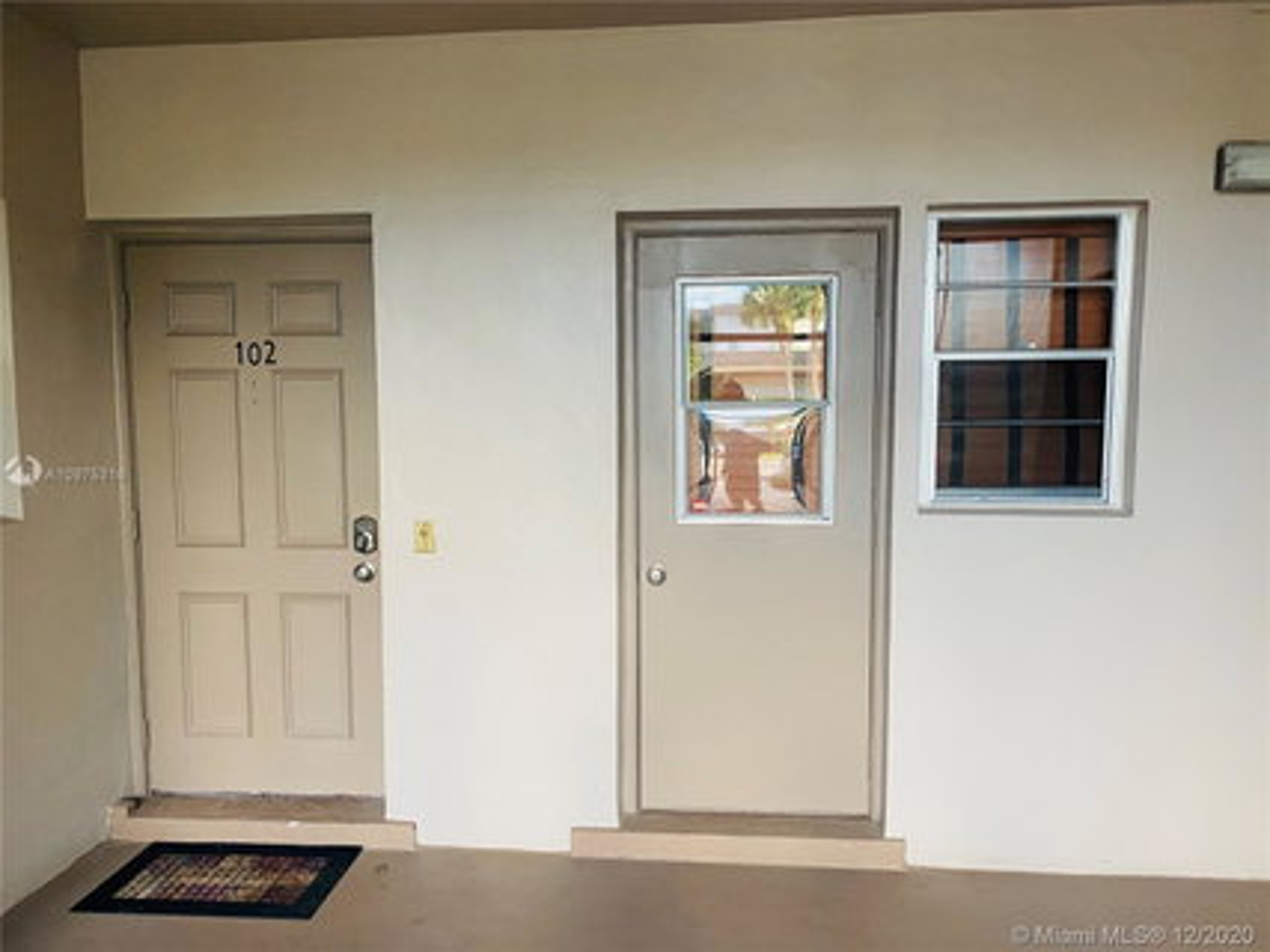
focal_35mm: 26
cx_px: 635
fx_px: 954
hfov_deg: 67.3
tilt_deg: -4.5
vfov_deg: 53.0
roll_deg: +0.7
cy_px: 476
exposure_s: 1/67
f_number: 1.8
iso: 125
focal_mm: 4.25
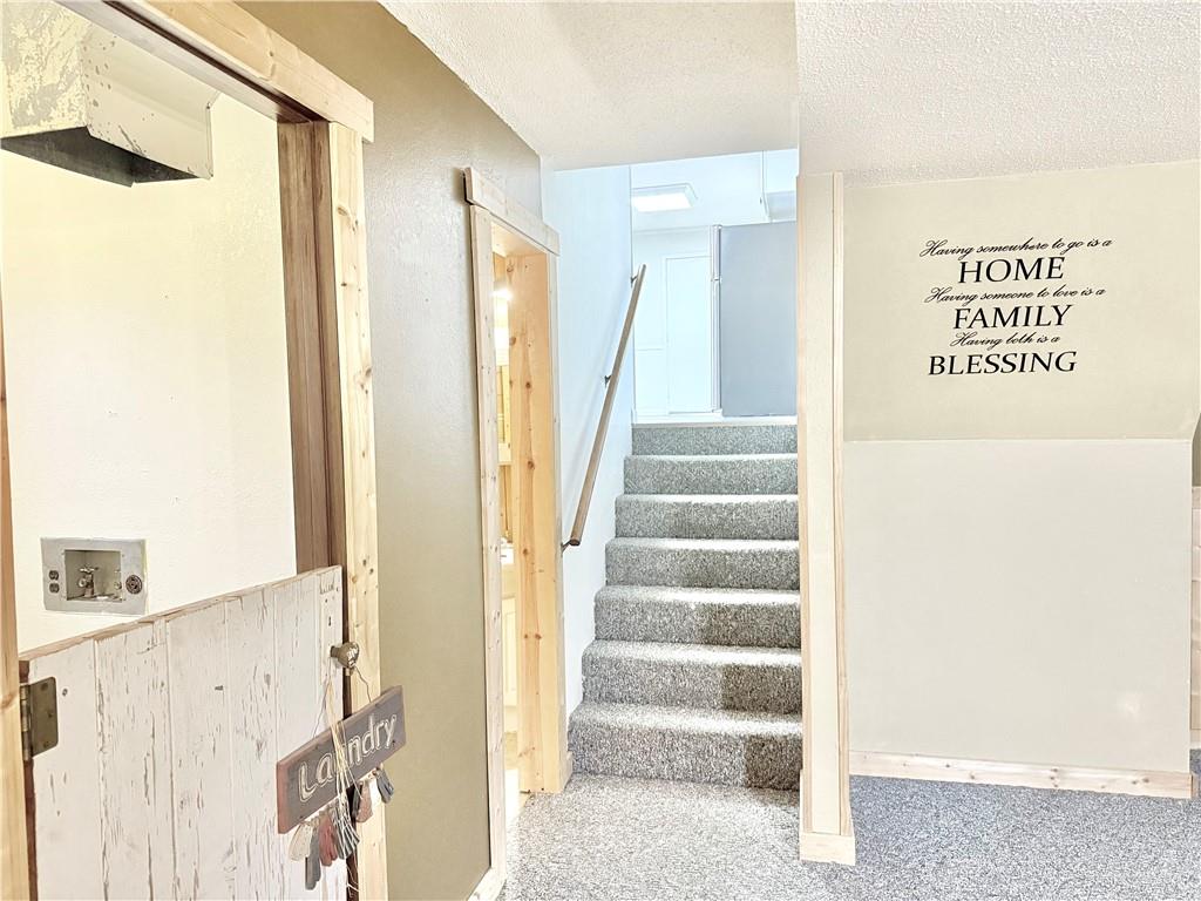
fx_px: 833
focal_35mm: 24
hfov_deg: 71.6
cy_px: 450
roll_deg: +0.9
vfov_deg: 56.8
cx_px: 600
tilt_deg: -2.4
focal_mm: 6.76
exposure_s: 1/60
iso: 640
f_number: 1.78
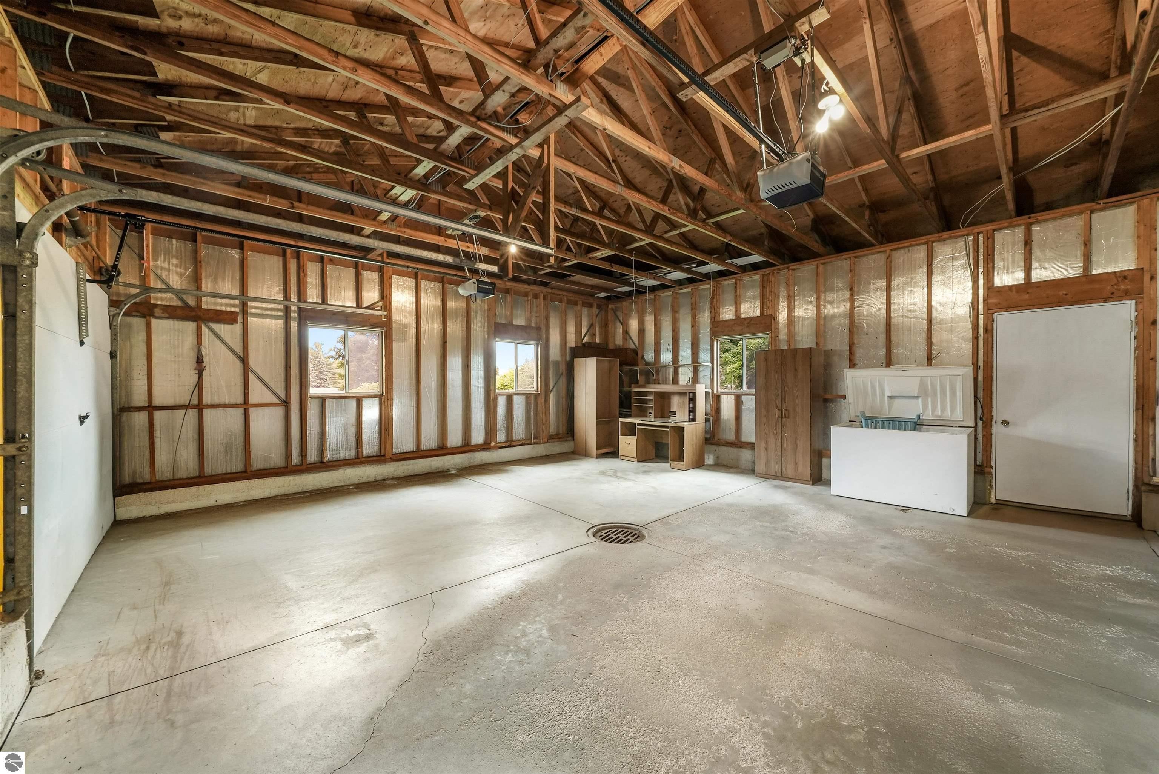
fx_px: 419
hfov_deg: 108.3
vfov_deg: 85.5
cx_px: 580
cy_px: 387
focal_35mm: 13
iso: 2000
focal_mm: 13
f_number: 10
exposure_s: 1/1.67
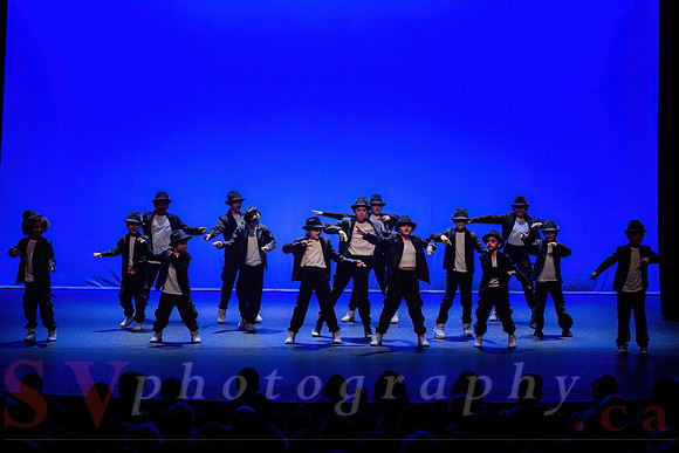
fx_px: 1565
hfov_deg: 24.5
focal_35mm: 83
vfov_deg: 16.5
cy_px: 226
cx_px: 340
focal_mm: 82
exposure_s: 1/250
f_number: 2.8
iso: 1250
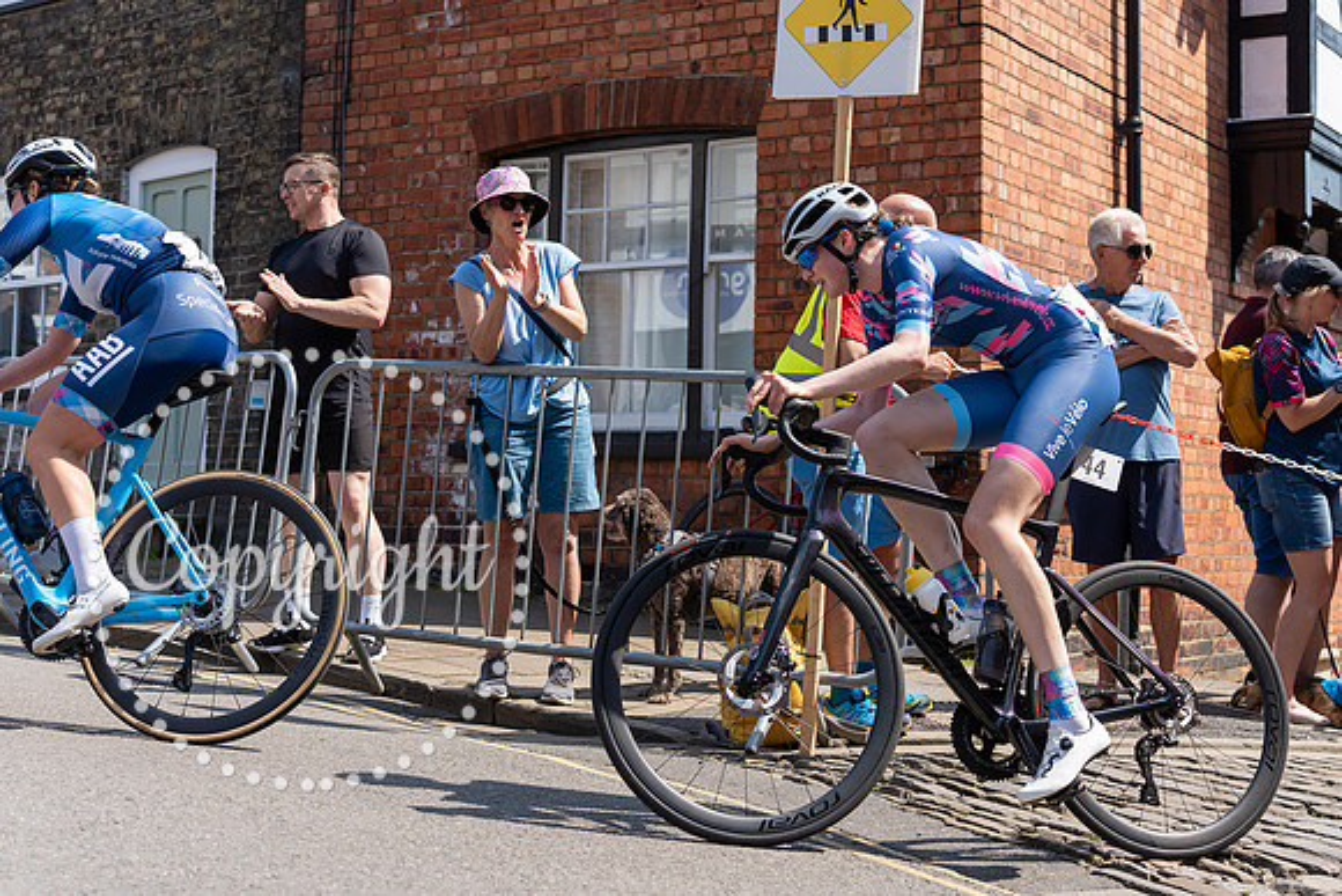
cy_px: 336
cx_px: 772
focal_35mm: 51
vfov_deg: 26.6
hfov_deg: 39.0
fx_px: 1890
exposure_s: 1/2500
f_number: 3.5
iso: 160
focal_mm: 38
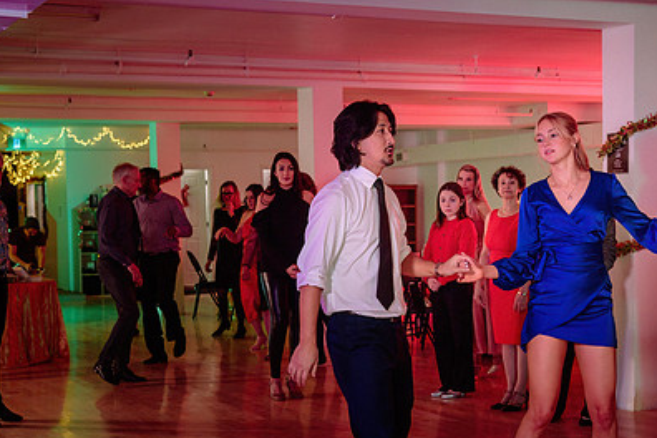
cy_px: 277
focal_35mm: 69
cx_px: 356
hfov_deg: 29.2
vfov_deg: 19.7
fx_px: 1259
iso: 1000
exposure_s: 1/125
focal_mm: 40
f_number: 3.5
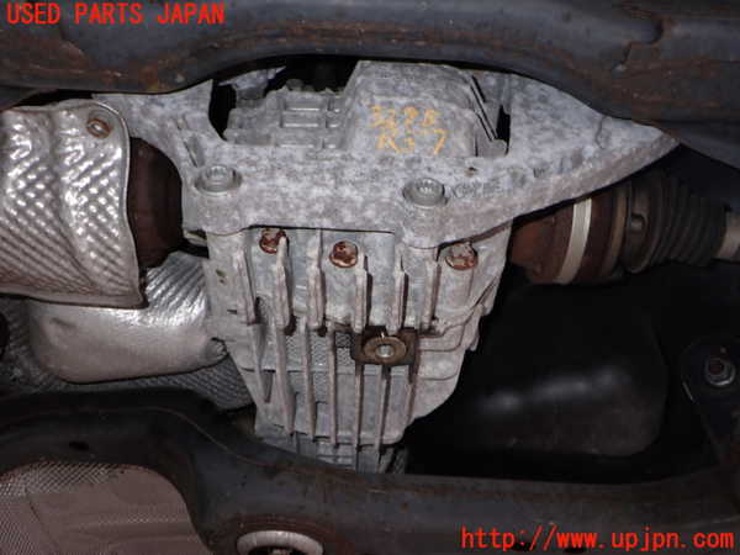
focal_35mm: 30
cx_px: 370
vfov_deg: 46.8
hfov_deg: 60.0
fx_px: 641
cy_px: 278
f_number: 2.3
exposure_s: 1/30
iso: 200
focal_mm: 5.4
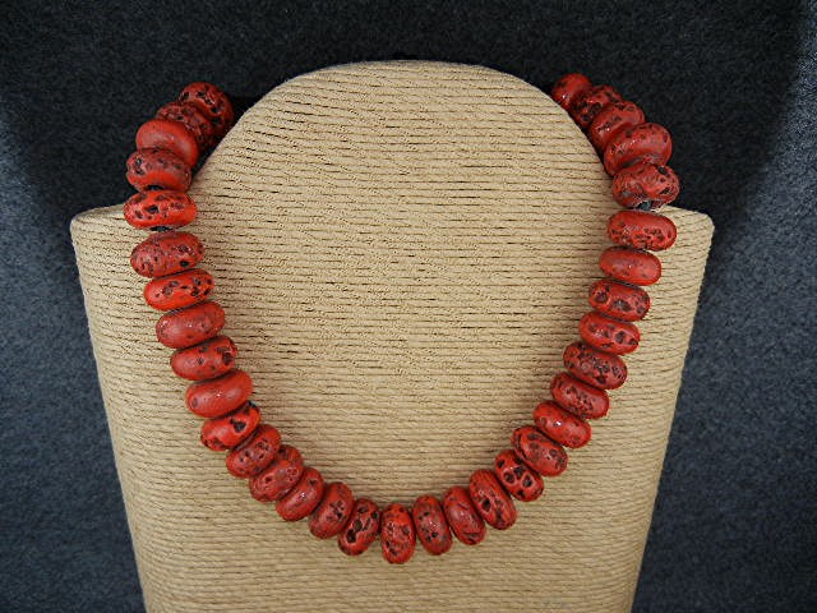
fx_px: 708
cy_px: 306
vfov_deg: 46.8
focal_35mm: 30
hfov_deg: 60.0
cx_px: 408
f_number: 3.5
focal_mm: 5.4
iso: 200
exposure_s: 1/32
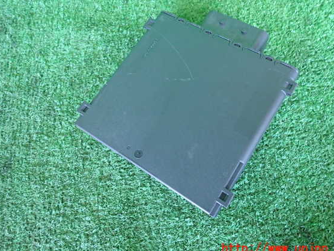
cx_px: 177
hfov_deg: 65.3
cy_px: 121
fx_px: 261
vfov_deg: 51.3
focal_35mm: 27
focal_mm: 4.5
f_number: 2
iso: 800
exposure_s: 1/30
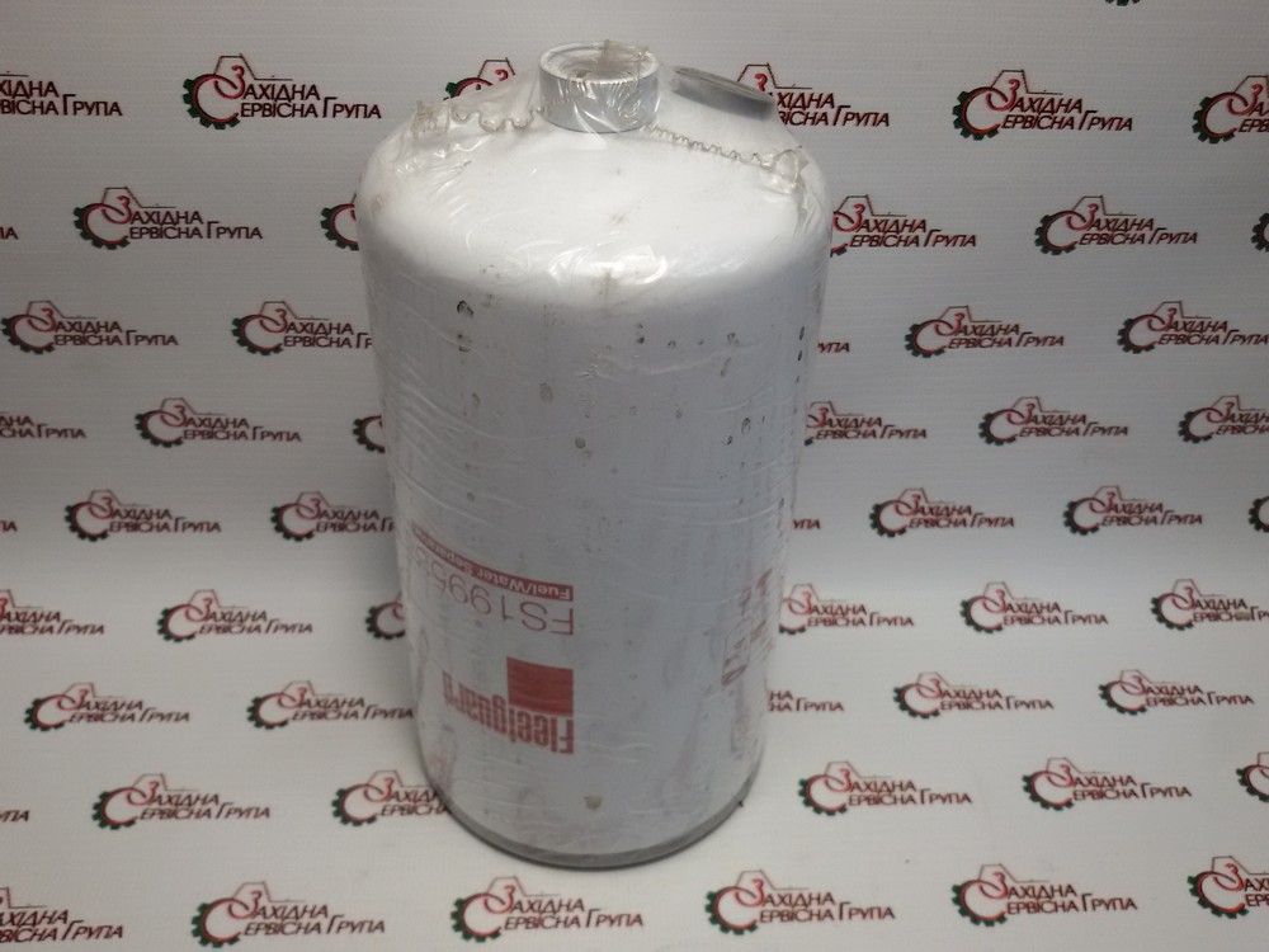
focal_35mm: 31
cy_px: 476
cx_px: 634
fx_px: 1136
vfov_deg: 45.4
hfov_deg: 58.4
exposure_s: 1/100
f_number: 2.4
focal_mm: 2.93
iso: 64
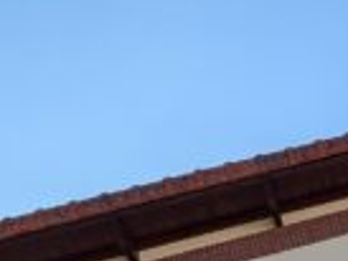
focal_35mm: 69
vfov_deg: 19.2
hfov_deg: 25.5
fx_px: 694
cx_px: 410
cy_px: 366
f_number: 2.2
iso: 48
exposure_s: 1/1266
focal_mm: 1.83
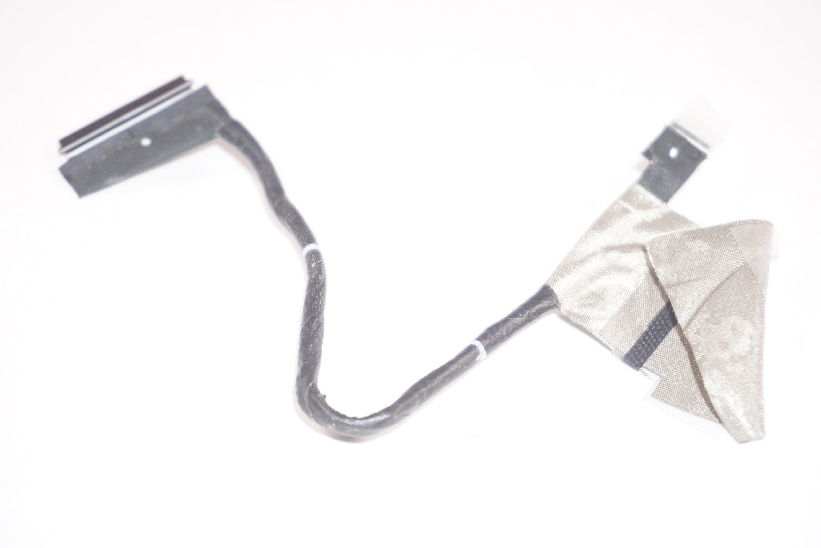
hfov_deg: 26.7
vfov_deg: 17.9
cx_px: 405
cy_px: 272
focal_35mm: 76
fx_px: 1733
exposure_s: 1/160
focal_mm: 50
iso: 250
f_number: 5.6
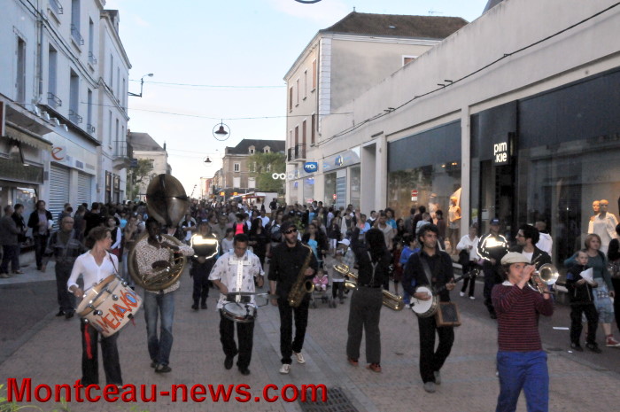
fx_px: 619
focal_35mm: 36
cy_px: 206
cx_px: 310
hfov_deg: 53.2
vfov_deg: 36.8
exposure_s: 1/250
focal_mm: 24
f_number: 20
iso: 3200
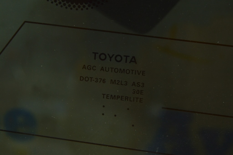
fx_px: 534
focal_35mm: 82
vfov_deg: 16.5
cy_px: 78
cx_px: 116
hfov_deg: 24.6
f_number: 5.6
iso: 400
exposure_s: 1/20
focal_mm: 55
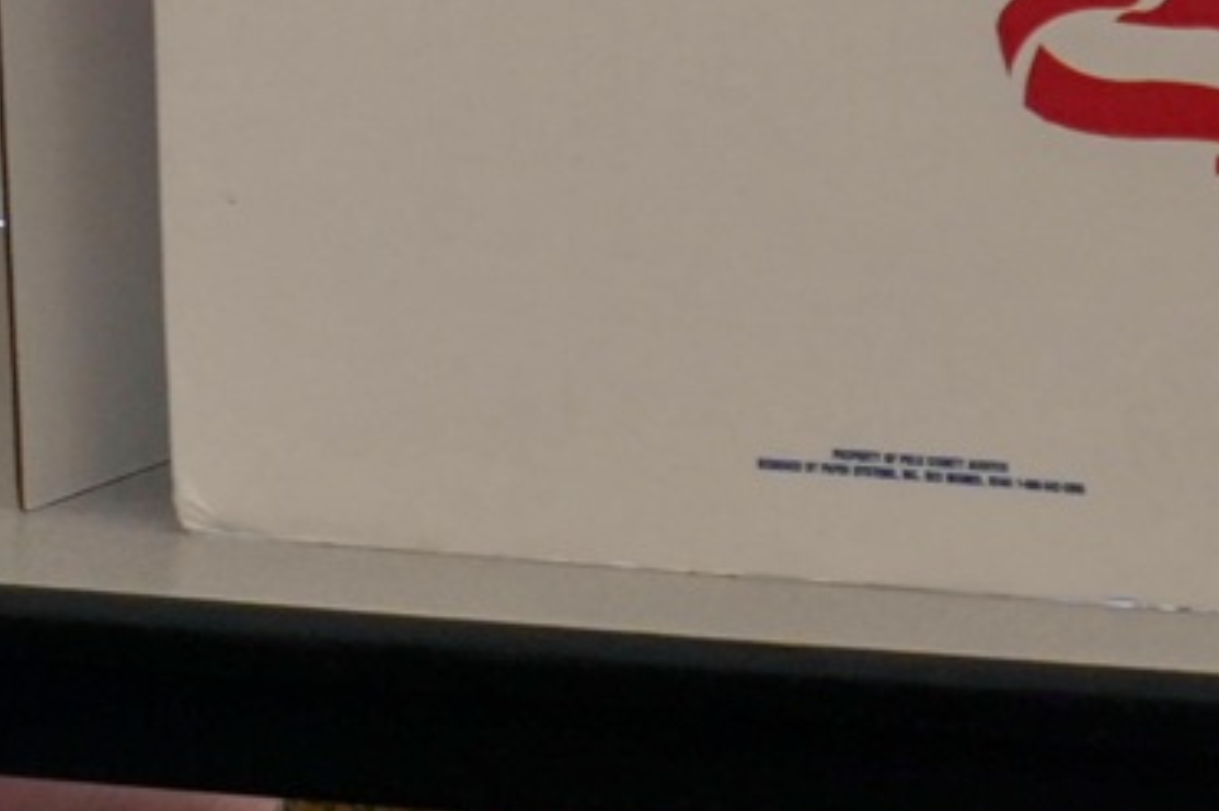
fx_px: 9680
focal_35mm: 286
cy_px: 471
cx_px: 2198
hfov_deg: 7.0
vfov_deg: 4.8
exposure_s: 1/80
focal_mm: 53
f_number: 5
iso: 500
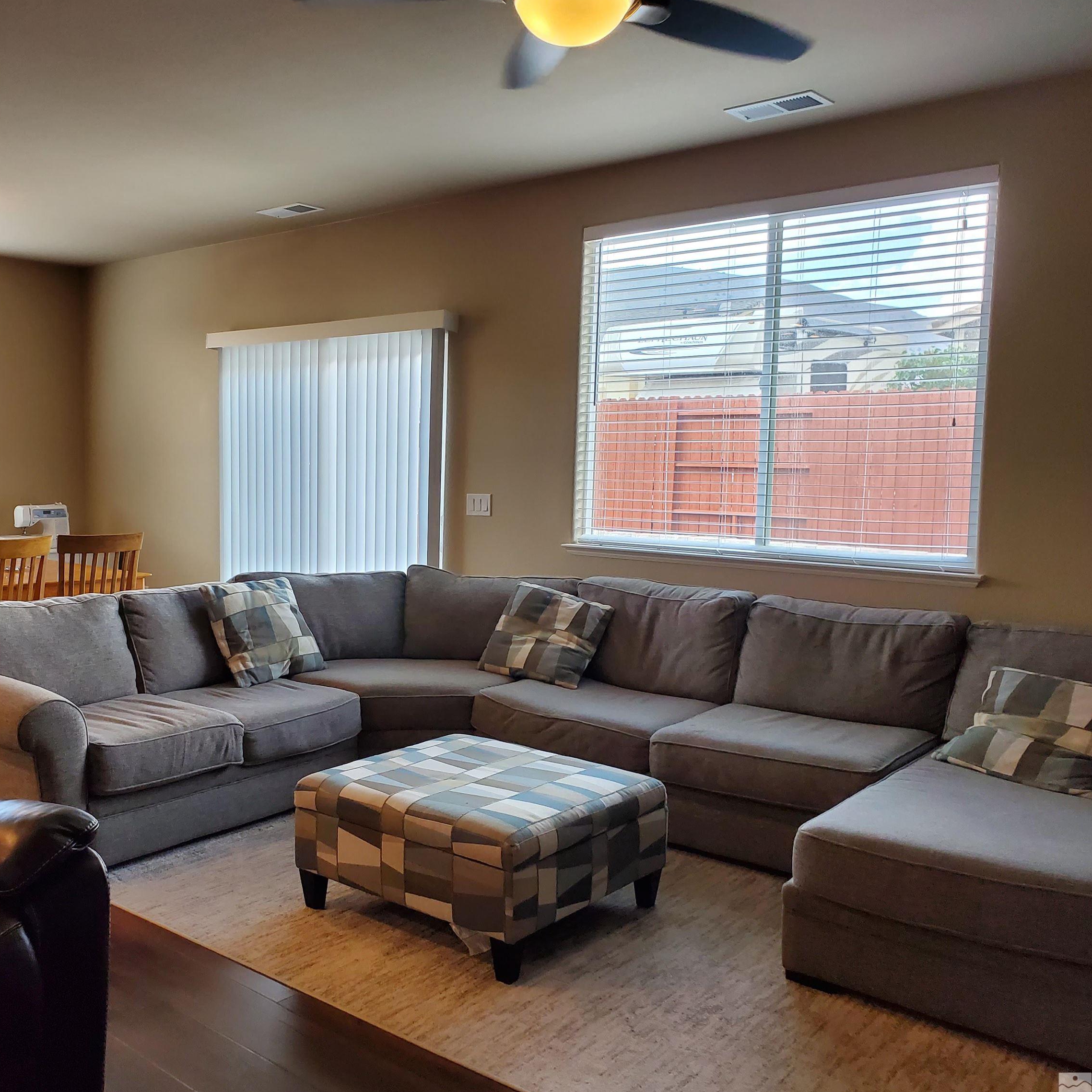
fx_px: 1106
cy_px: 546
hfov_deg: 52.0
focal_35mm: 31
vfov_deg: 52.5
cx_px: 415
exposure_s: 1/120
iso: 200
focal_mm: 4.3
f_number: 2.4
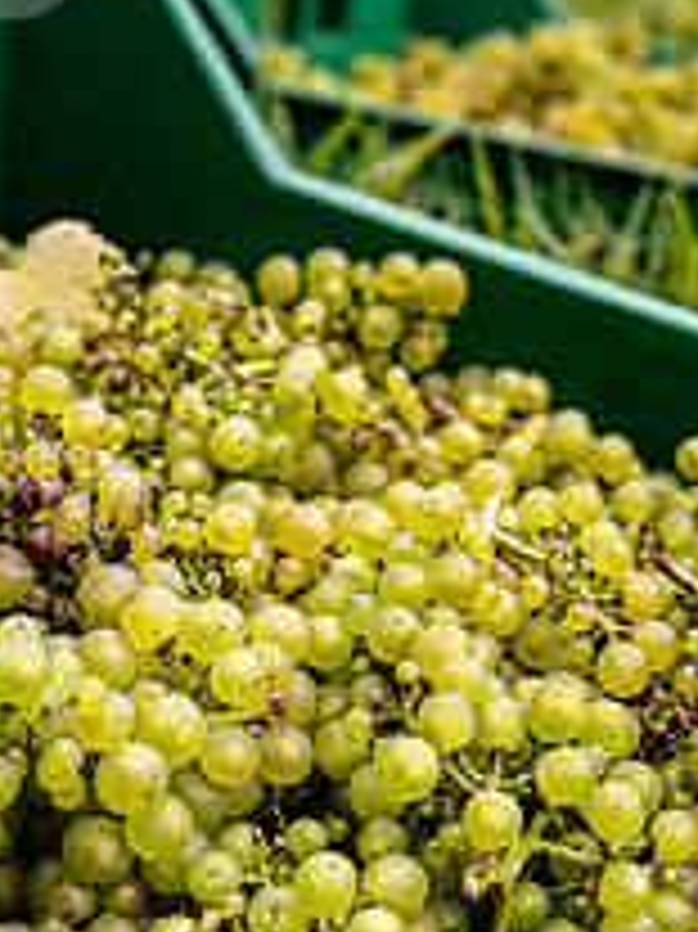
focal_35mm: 101
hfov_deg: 14.6
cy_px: 382
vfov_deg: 19.4
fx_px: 2718
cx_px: 489
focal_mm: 32
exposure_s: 1/800
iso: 250
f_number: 4
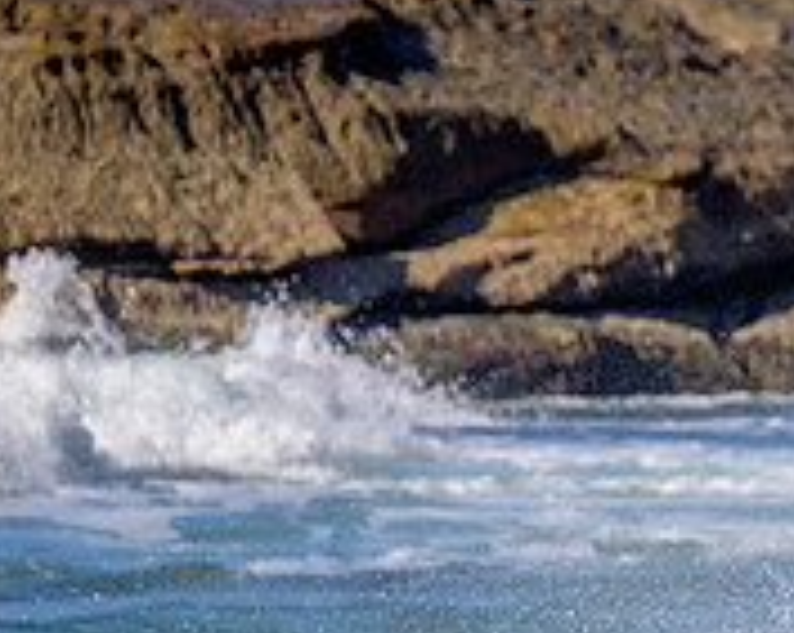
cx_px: 973
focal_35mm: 2463
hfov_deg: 0.8
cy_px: 801
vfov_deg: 0.6
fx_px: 57783
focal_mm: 800
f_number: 11
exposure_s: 1/2000
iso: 1250
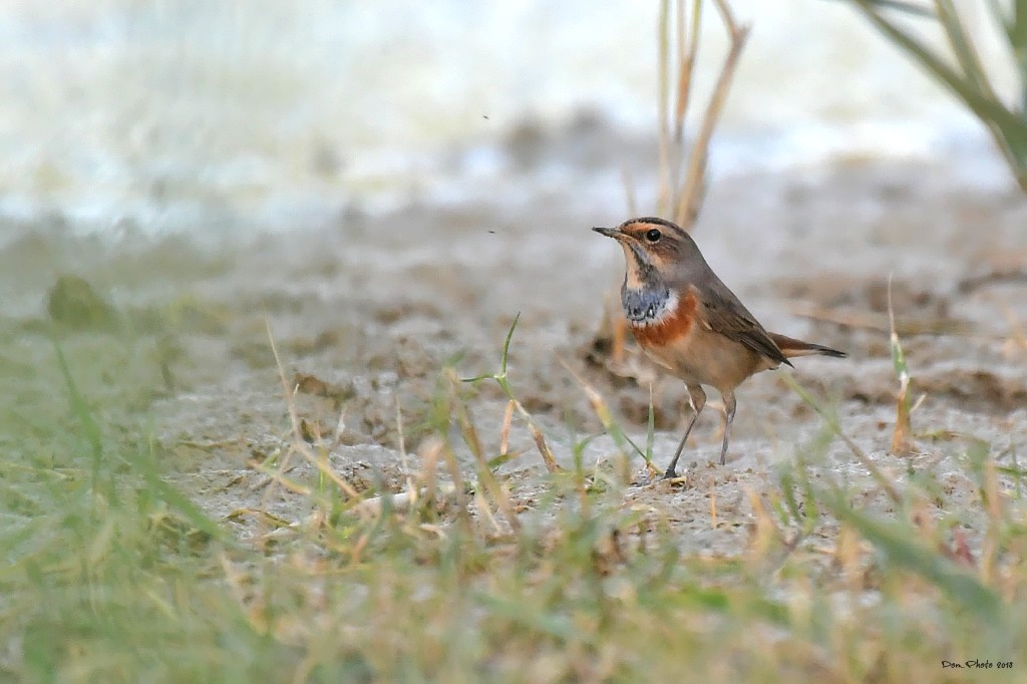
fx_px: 21388
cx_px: 514
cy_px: 342
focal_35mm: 750
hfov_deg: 2.8
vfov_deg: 1.8
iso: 1800
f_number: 5.6
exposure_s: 1/500
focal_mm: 500
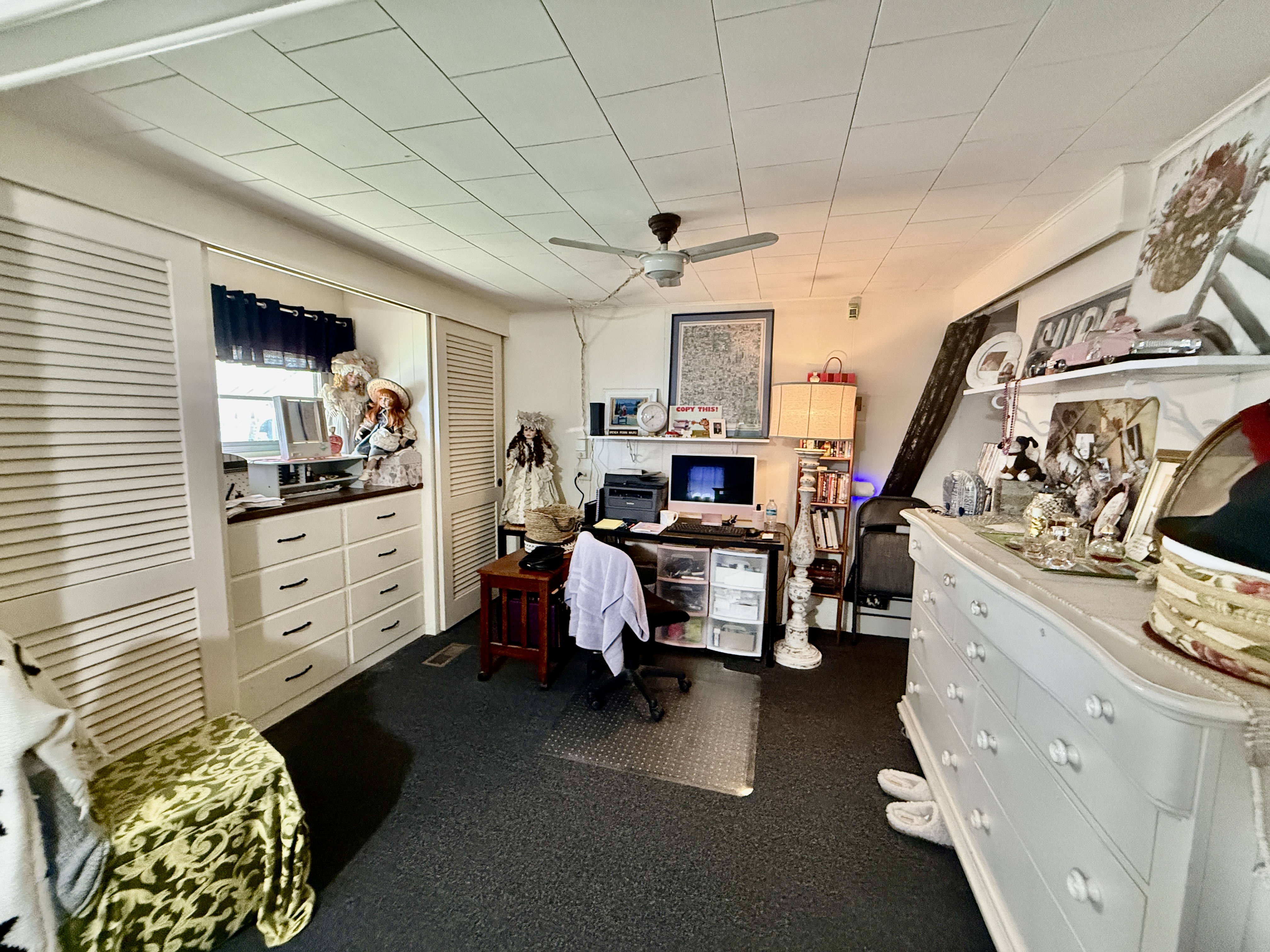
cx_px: 635
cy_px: 476
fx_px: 514
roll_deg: -1.1
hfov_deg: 102.1
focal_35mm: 14
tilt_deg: -5.2
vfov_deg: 85.7
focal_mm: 2.22
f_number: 2.2
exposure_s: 1/60
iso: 640
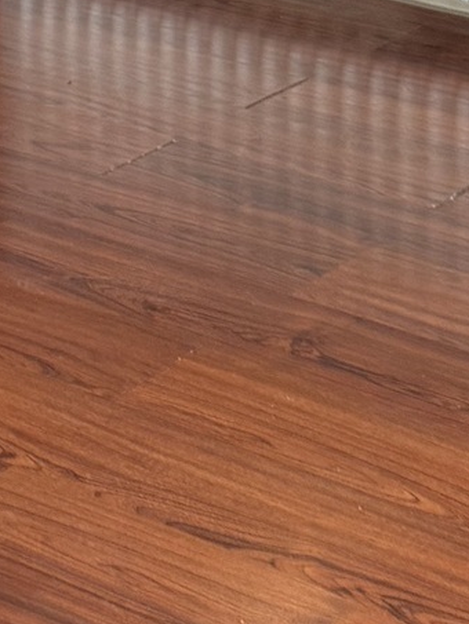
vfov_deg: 15.1
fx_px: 2203
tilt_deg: -9.2
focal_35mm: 122
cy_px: -280
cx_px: 146
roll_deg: -0.7
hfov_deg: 12.1
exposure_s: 1/120
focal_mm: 6.76
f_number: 1.78
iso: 250
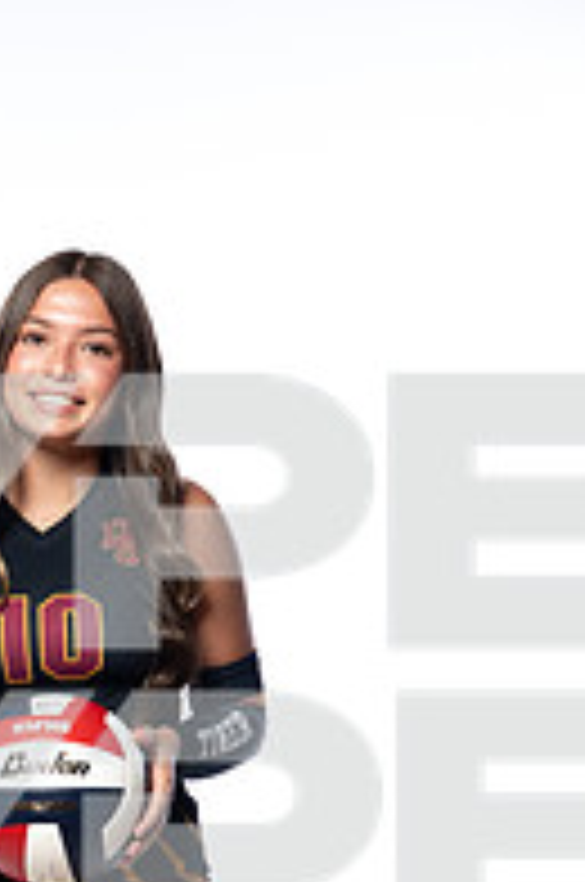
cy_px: 832
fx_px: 2813
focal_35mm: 115
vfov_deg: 17.5
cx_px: 32
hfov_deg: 11.8
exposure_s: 1/250
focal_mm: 50
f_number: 5.6
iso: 640
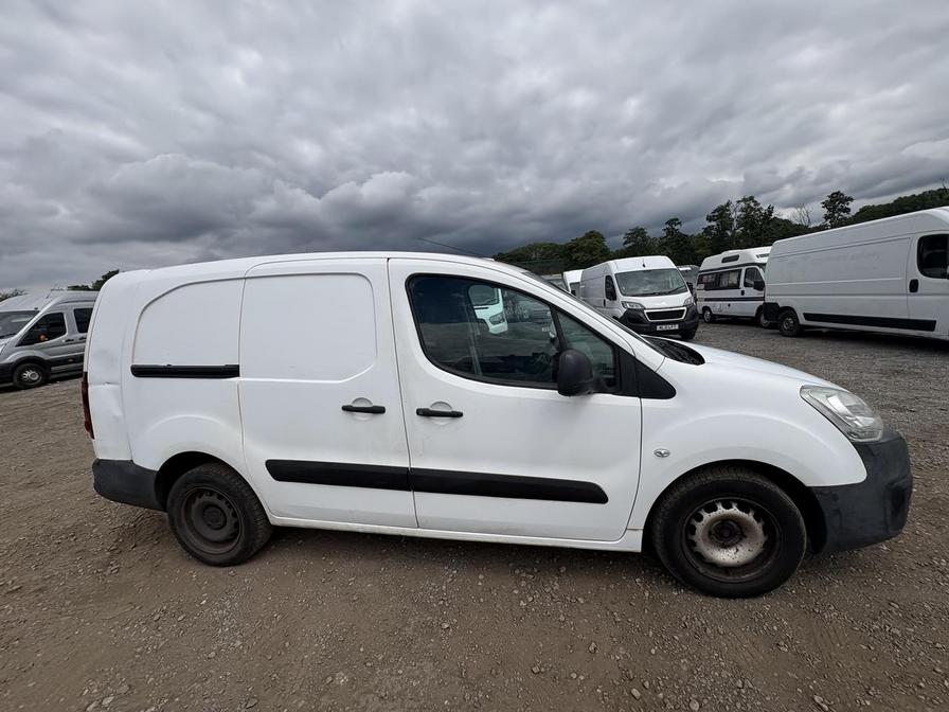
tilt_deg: -4.7
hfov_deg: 102.1
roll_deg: +0.8
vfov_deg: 85.7
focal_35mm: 14
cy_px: 356
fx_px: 384
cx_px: 474
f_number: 2.2
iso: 50
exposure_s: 1/4132
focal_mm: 2.22
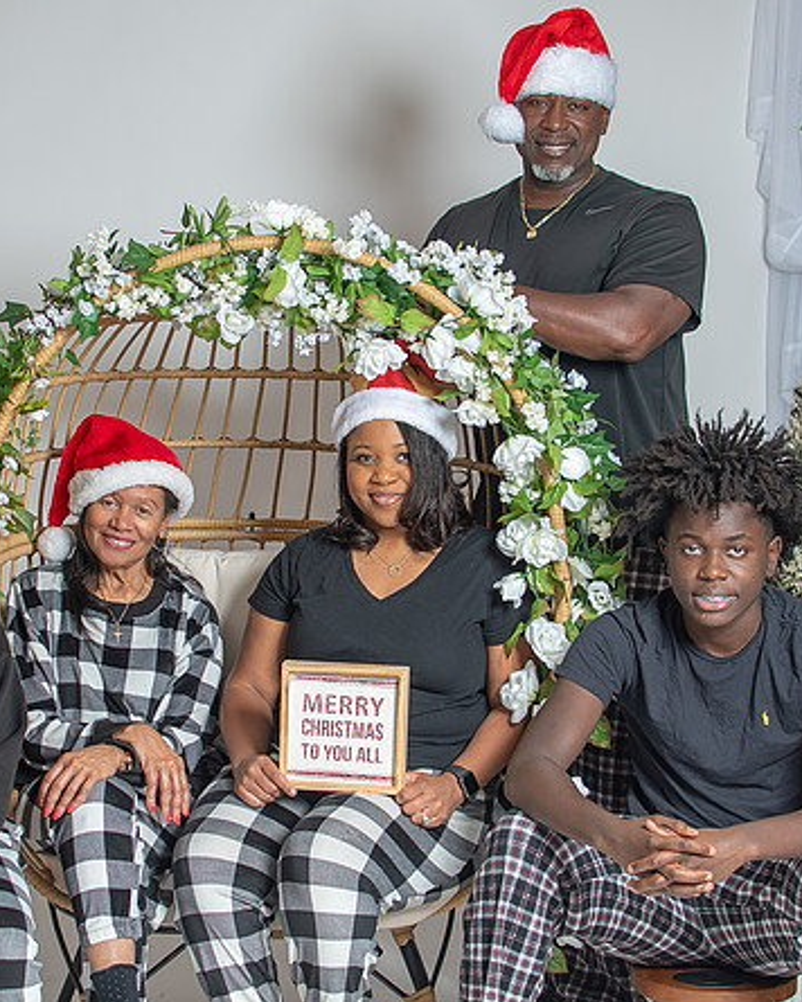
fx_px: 2196
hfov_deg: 20.7
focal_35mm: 74
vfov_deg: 25.7
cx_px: 332
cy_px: 504
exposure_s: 1/250
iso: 100
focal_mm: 35
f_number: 3.2
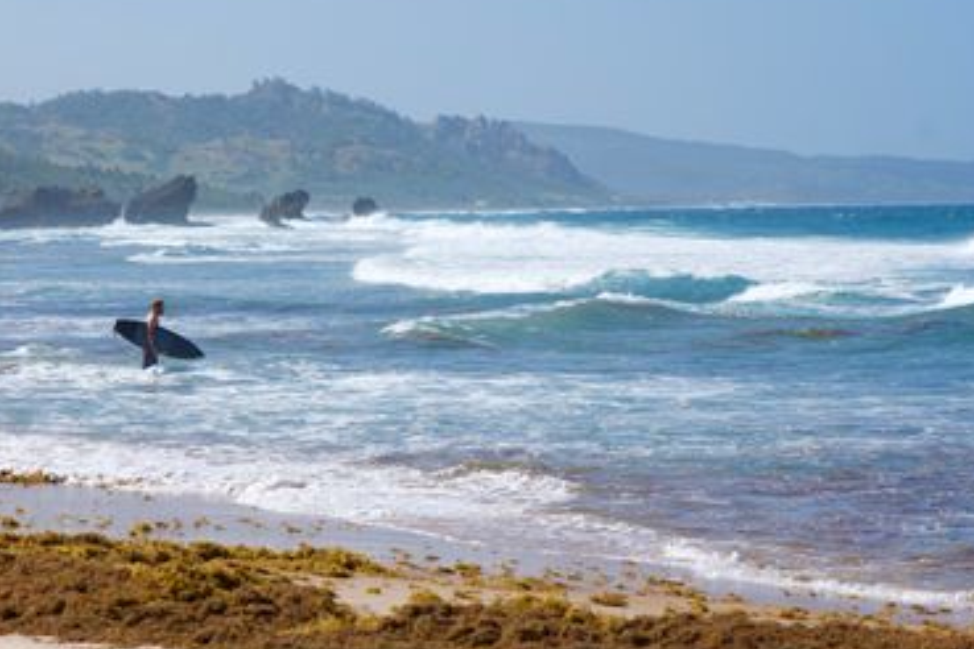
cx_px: 311
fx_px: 3192
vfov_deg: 11.6
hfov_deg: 17.3
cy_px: 368
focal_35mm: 118
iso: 160
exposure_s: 1/1600
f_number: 5.6
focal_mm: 85
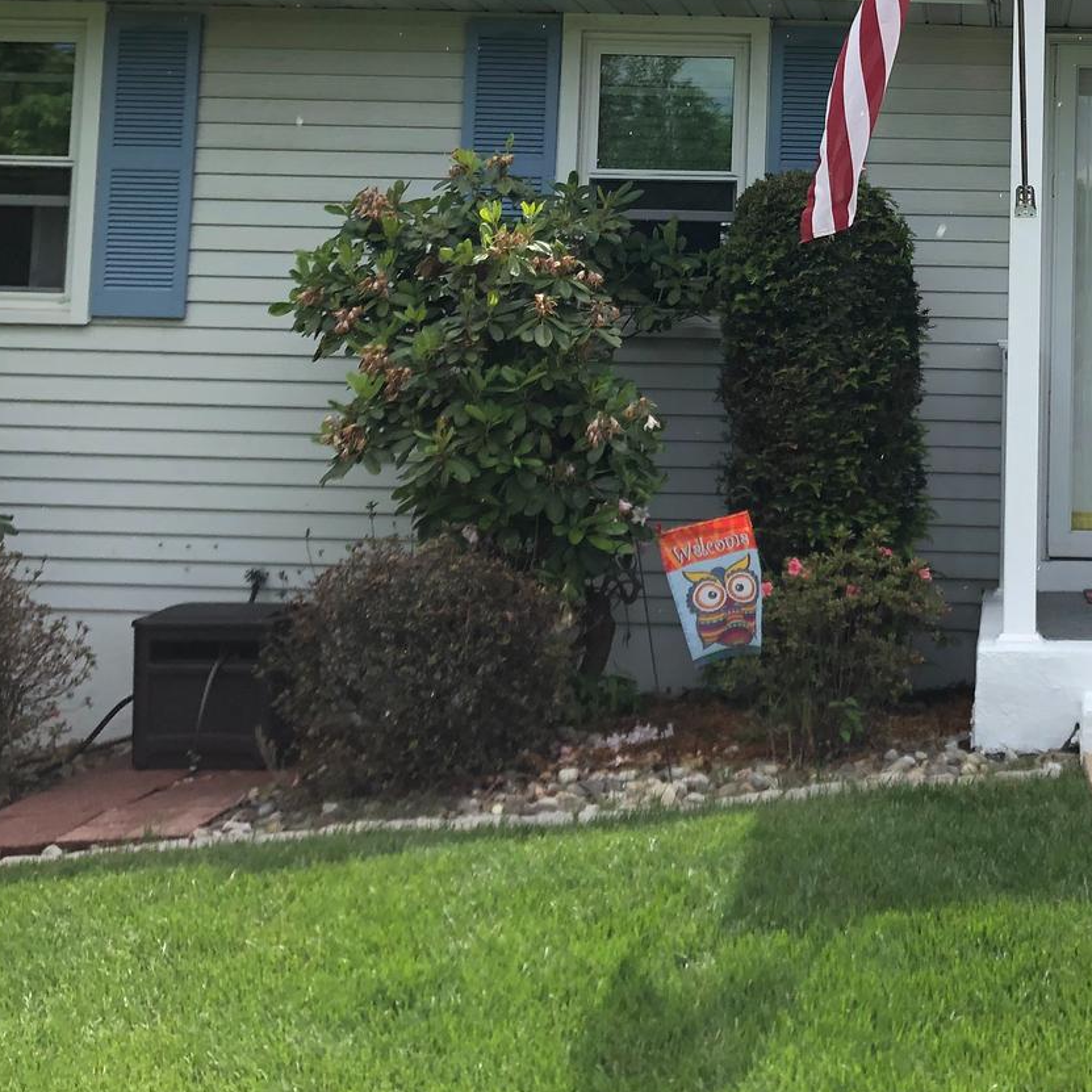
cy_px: 201
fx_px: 2177
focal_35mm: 61
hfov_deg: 27.1
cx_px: 997
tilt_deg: +6.6
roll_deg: -2.7
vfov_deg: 27.5
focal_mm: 3.99
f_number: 1.8
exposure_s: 1/2088
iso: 20
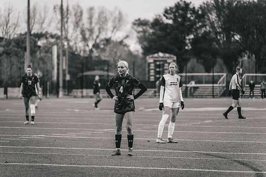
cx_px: 117
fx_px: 1244
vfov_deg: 8.2
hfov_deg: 12.2
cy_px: 98
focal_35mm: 168
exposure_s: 1/1250
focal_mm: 150
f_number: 2.8
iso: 400
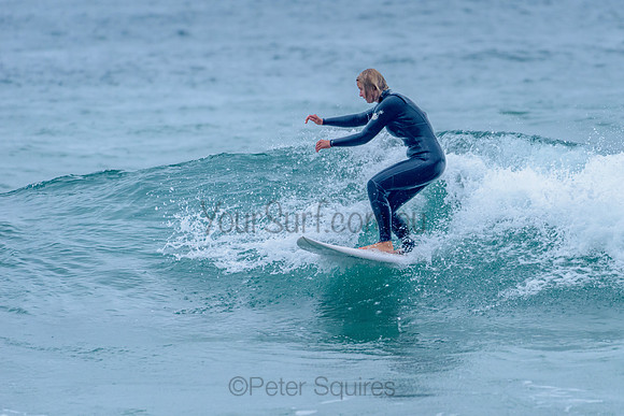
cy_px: 209
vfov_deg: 2.2
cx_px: 386
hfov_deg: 3.3
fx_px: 10883
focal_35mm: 628
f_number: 5.6
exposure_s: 1/2000
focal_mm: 500
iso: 800
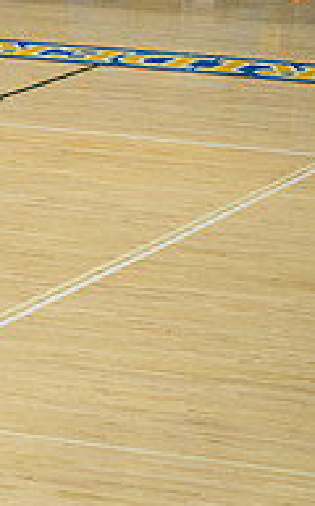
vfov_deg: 9.8
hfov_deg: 5.8
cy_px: 201
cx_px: -441
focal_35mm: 215
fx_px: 2964
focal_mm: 70
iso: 1000
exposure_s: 1/500
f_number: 4
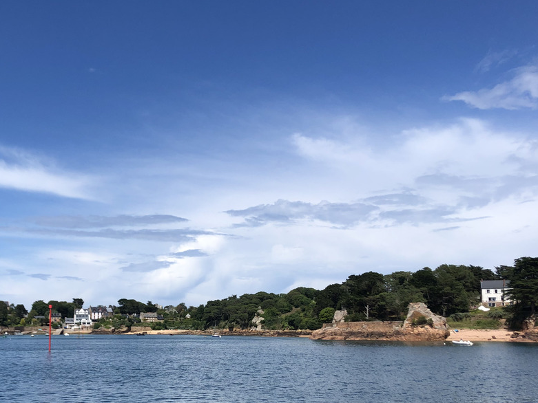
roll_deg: +0.1
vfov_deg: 33.1
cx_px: 188
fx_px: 668
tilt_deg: +3.0
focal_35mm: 43
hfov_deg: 43.3
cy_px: 294
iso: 20
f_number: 1.8
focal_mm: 4
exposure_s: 1/3247
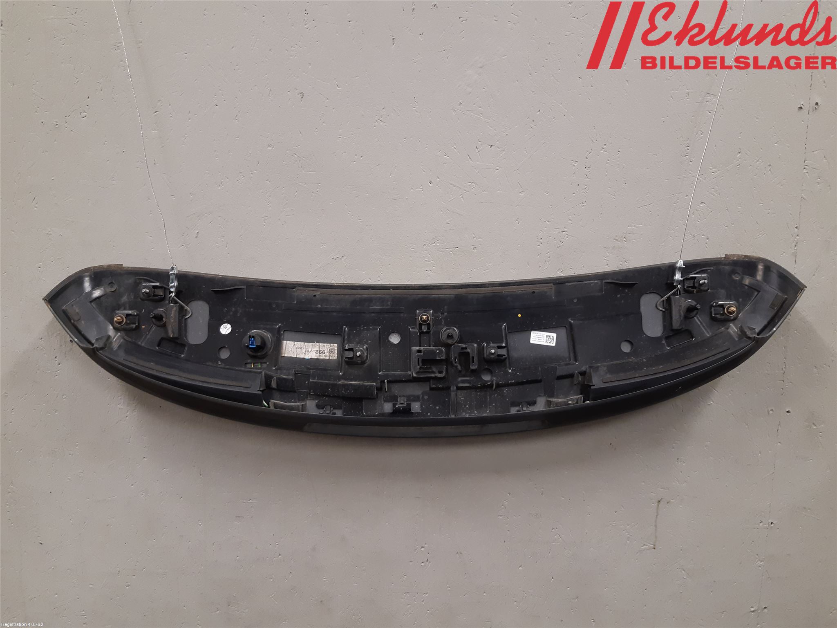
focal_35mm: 26
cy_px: 314
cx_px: 418
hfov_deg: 67.3
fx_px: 629
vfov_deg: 53.1
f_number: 1.7
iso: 125
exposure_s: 1/50
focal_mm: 3.93
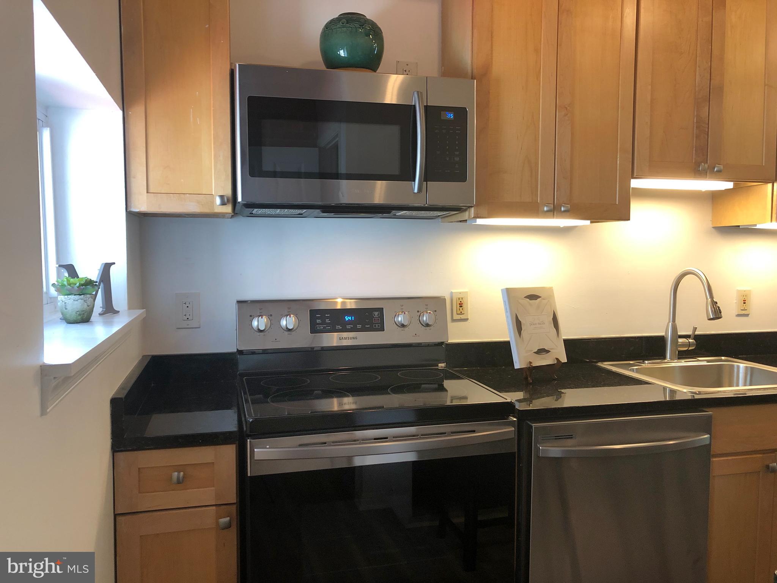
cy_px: 292
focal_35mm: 28
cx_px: 388
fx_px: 628
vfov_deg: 49.7
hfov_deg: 63.4
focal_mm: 4
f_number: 1.8
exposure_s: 1/20
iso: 40
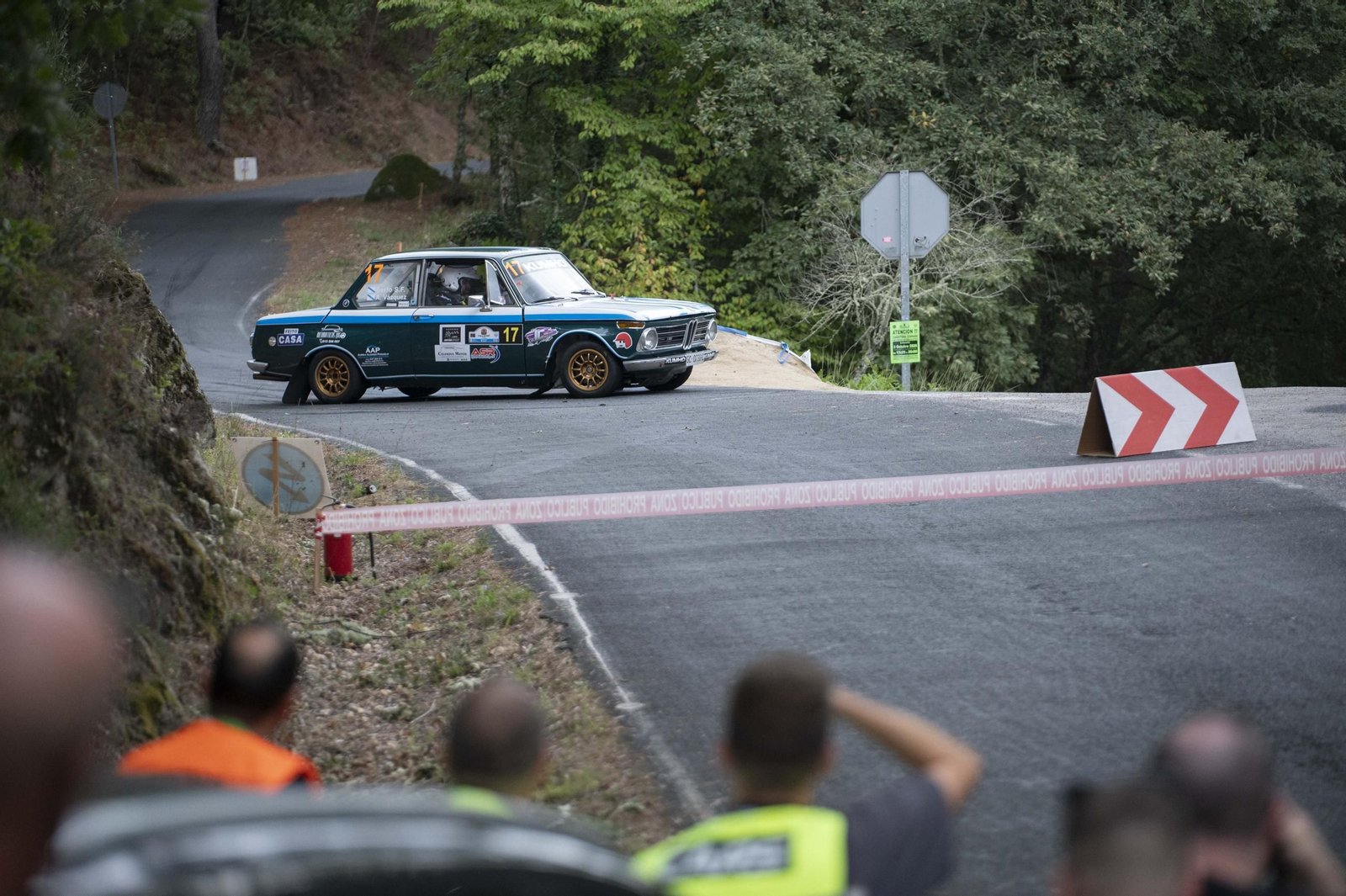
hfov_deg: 15.2
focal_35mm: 135
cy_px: 448
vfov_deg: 10.1
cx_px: 673
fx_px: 5045
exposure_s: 1/1250
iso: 1600
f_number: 2.8
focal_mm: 135
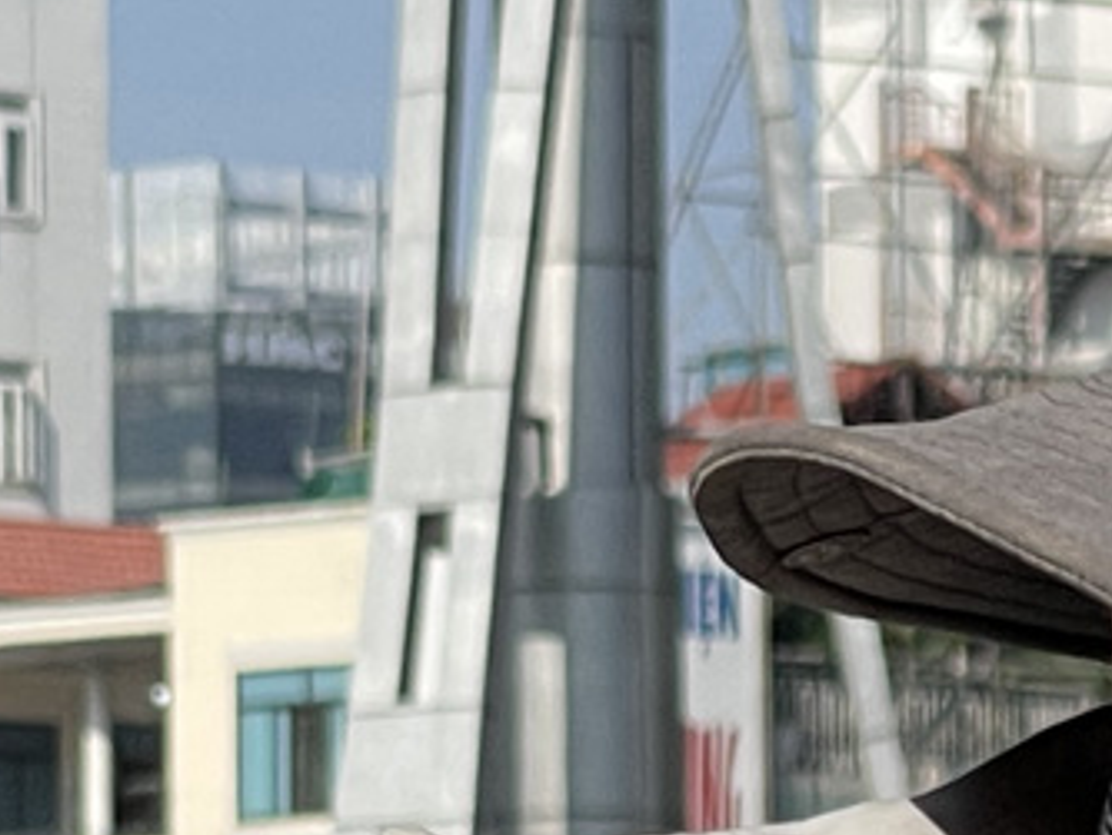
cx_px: 1858
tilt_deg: -0.3
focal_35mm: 383
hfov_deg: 5.1
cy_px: 1557
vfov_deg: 3.9
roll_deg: +0.2
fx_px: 12312
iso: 20
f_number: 2.2
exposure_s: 1/1508
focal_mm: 7.5
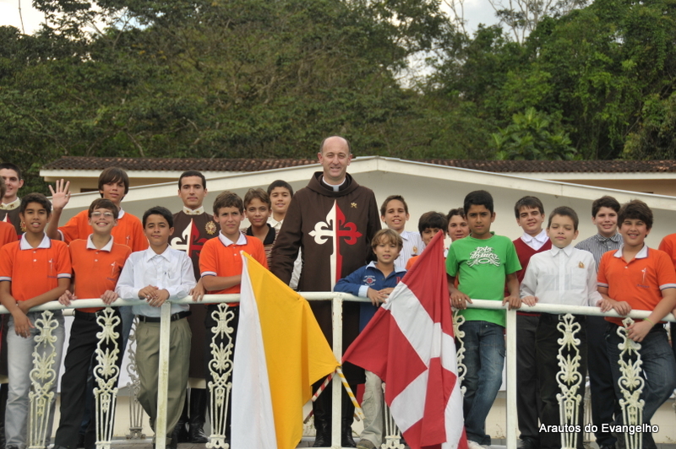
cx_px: 338
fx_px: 1576
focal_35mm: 84
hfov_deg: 24.2
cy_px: 224
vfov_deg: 16.2
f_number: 4.8
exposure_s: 1/250
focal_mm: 56
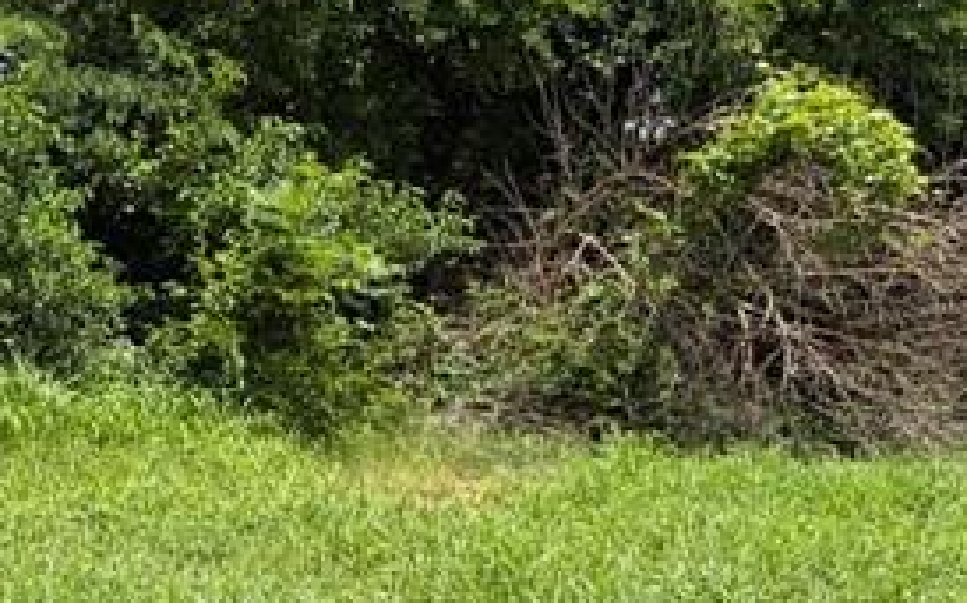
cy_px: 289
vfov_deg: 12.7
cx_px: 367
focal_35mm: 103
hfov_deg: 20.2
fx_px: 2713
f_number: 1.6
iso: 50
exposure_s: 1/2208
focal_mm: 5.96
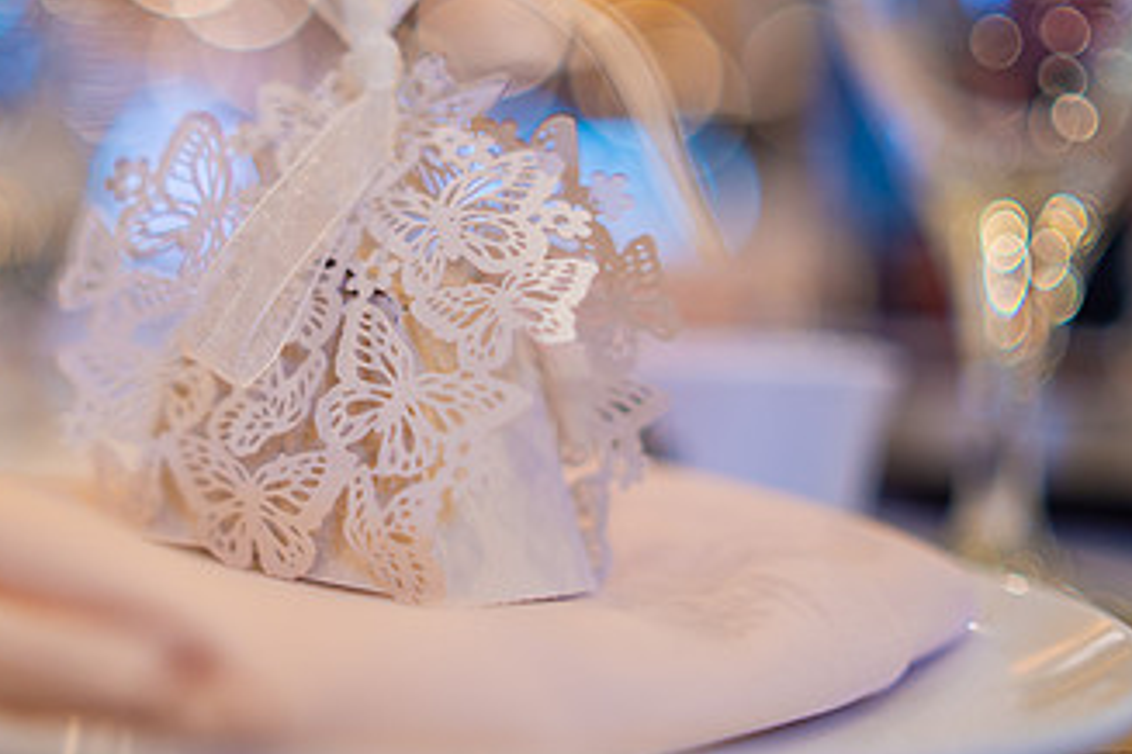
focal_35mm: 62
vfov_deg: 21.9
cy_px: 278
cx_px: 370
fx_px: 1949
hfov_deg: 32.1
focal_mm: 35
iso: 320
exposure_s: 1/160
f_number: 1.4
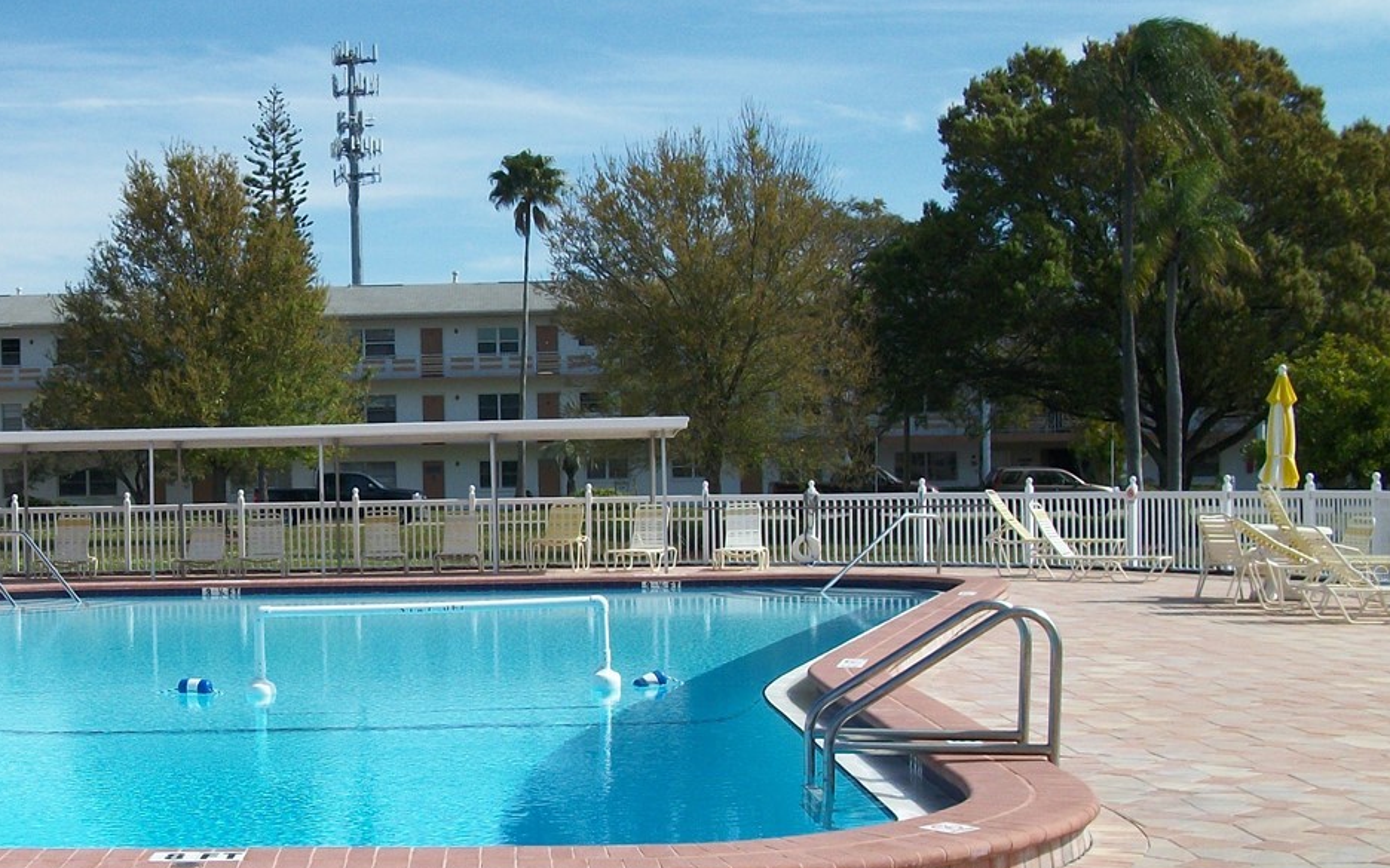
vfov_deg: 22.3
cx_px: 300
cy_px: 570
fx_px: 2197
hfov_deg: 34.2
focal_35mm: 58
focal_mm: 5.7
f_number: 8.8
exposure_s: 1/200
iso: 80
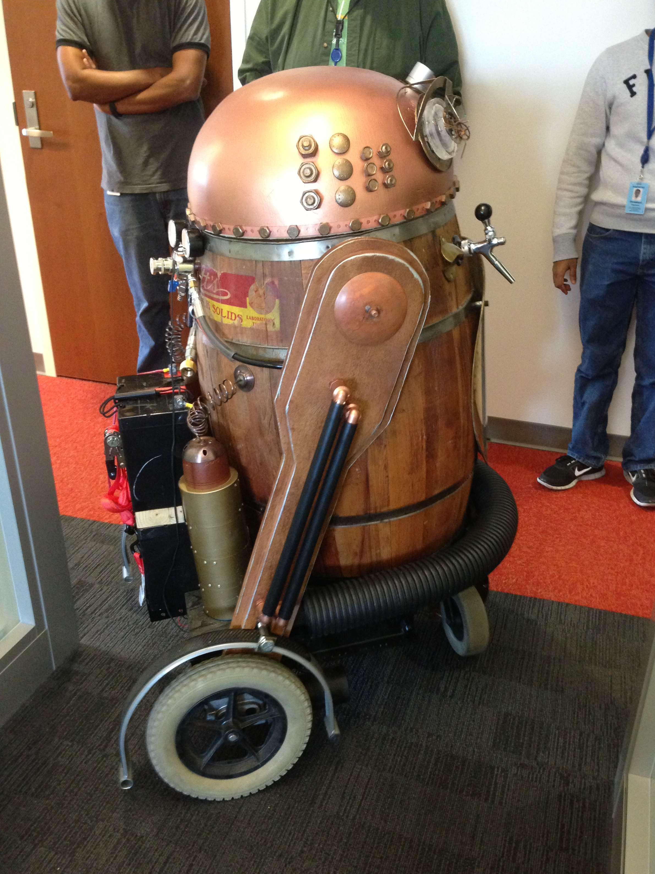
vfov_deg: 54.0
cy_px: 448
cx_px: 337
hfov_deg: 41.8
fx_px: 858
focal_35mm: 34
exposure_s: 1/17
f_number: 2.4
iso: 400
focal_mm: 4.13
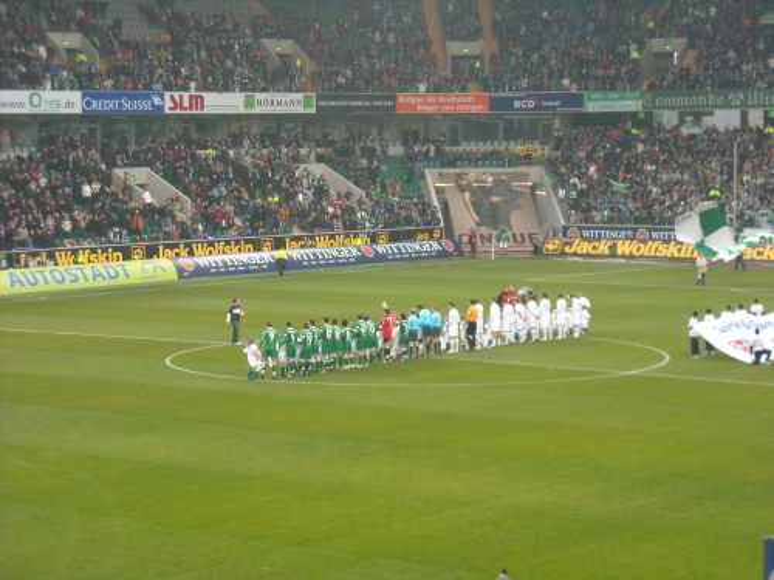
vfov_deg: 14.1
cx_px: 387
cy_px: 290
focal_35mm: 105
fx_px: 2348
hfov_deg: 18.7
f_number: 4.7
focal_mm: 17.1
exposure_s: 1/60
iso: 175
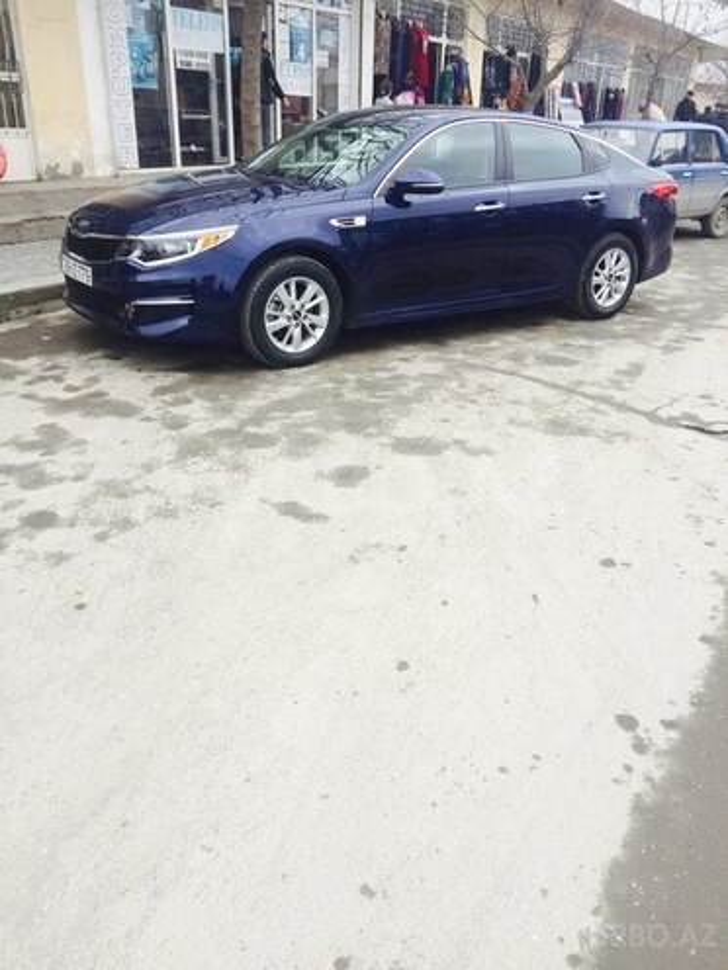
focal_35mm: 29
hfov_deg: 48.2
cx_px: 364
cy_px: 485
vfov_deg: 61.7
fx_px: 813
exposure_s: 1/471
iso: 32
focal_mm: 4.15
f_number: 2.2
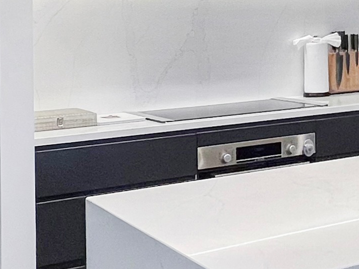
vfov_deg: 19.5
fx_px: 757
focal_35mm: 73
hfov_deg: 24.7
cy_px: -4
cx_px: 402
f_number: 1.8
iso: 160
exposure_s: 1/100
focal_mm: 1.57
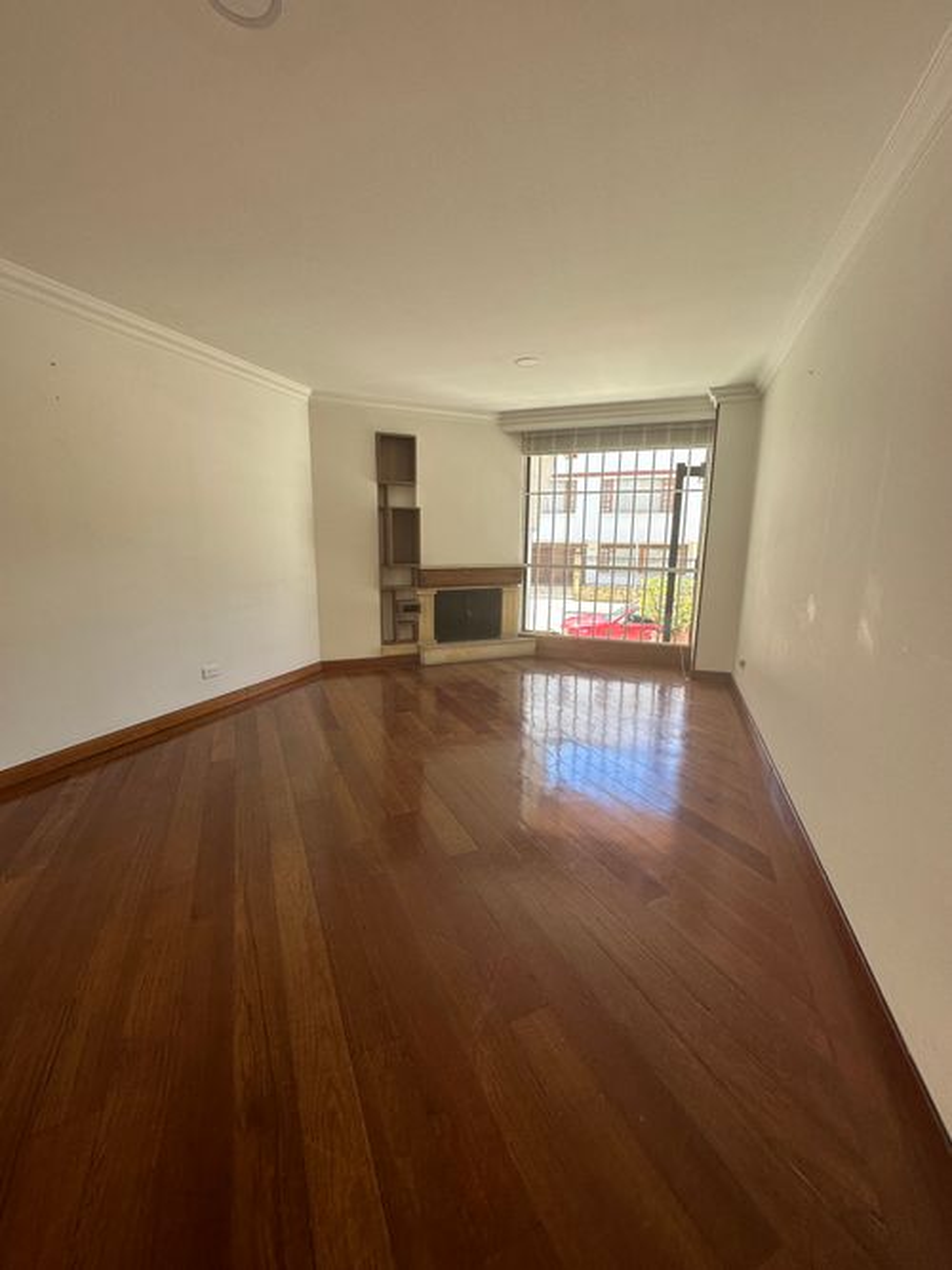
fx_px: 514
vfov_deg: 102.1
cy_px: 635
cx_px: 476
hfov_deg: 85.7
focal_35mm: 14
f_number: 2.2
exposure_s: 1/99
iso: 64
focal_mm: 2.22
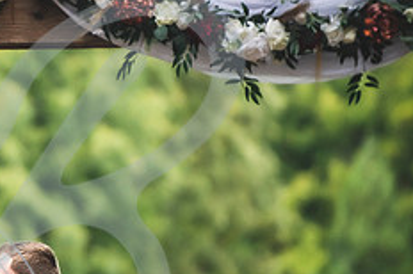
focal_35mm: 501
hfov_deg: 4.1
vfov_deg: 2.7
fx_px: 5740
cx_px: -37
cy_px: 213
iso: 640
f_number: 2.8
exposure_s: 1/640
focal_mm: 200
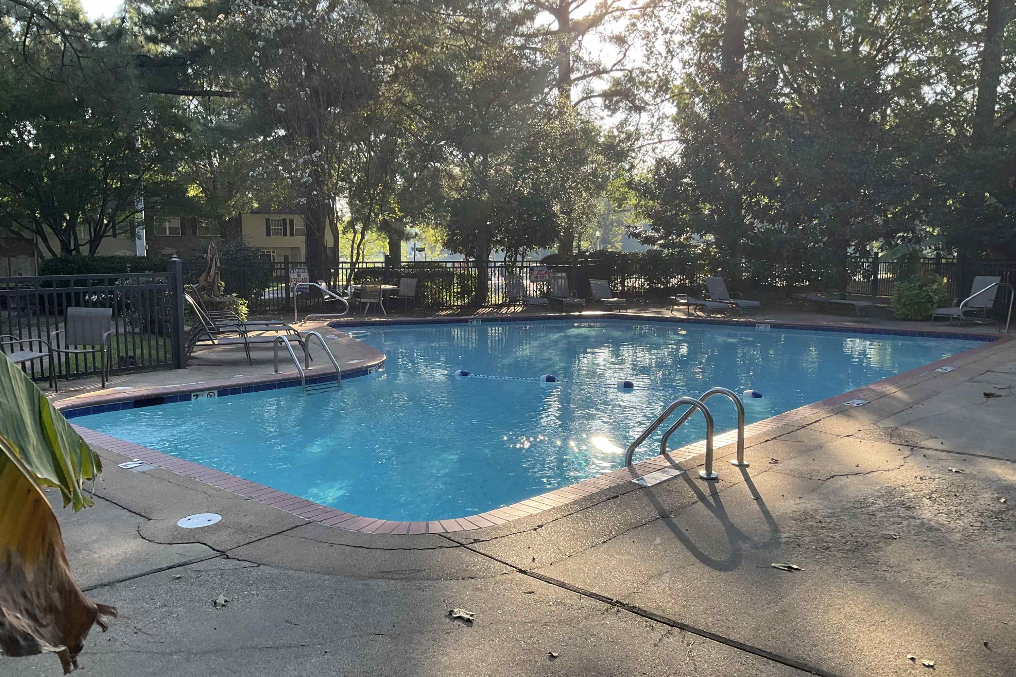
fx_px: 875
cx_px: 505
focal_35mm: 31
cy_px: 353
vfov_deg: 42.3
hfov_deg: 60.3
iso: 25
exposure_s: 1/287
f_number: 1.8
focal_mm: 3
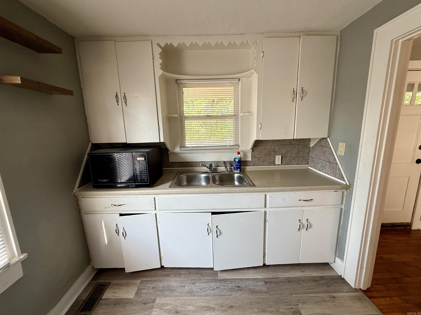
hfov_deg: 102.1
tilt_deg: -9.9
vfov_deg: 85.7
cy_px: 158
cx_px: 210
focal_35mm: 14
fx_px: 170
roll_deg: +1.1
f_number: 2.2
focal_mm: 2.22
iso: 160
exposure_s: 1/99
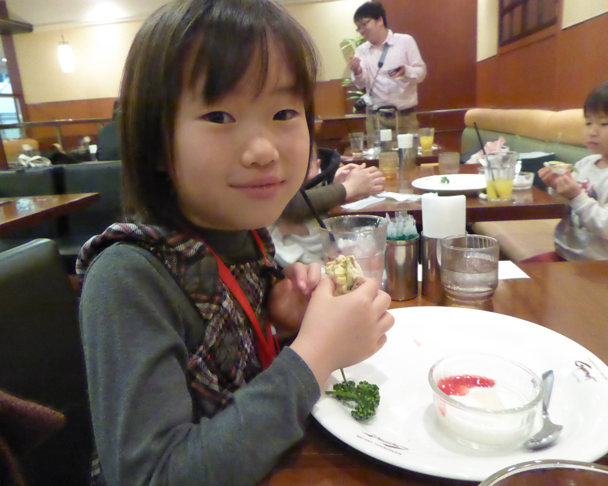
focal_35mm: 27
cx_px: 292
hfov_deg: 64.0
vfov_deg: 53.2
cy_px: 236
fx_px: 486
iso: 2500
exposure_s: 1/60
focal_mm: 4.3
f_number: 3.3
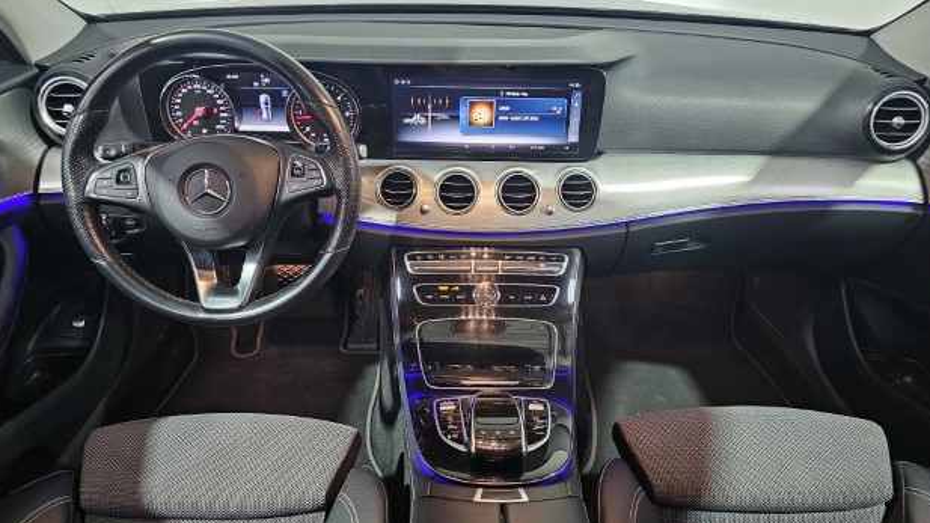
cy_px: 277
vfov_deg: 44.4
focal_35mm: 26
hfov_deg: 71.9
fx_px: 641
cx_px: 470
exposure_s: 1/40
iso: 320
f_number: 1.7
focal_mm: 6.3
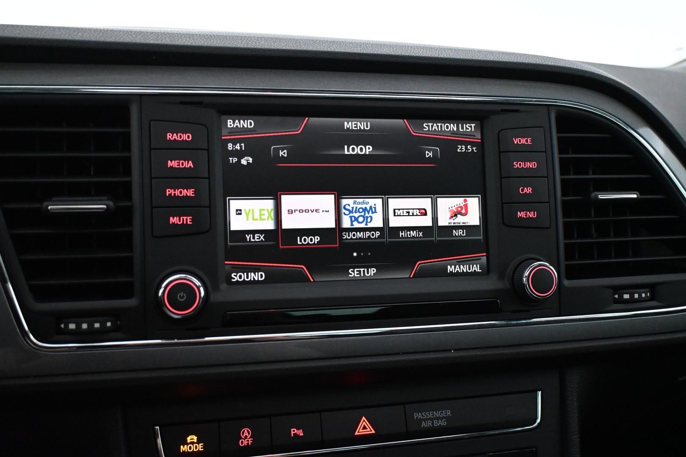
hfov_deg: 56.1
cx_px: 343
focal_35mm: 34
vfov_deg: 39.1
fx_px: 643
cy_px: 228
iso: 4500
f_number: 4
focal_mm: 22.5
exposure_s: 1/60
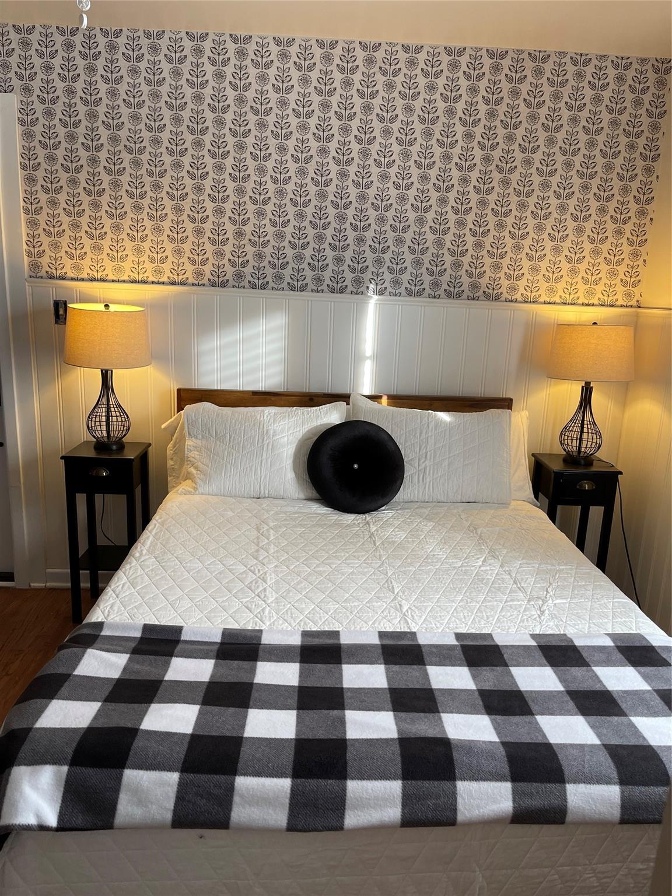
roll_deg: -2.1
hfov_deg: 53.1
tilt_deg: -12.8
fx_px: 673
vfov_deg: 67.3
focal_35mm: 26
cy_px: 448
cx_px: 336
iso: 125
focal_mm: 5.1
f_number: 1.6
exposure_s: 1/121
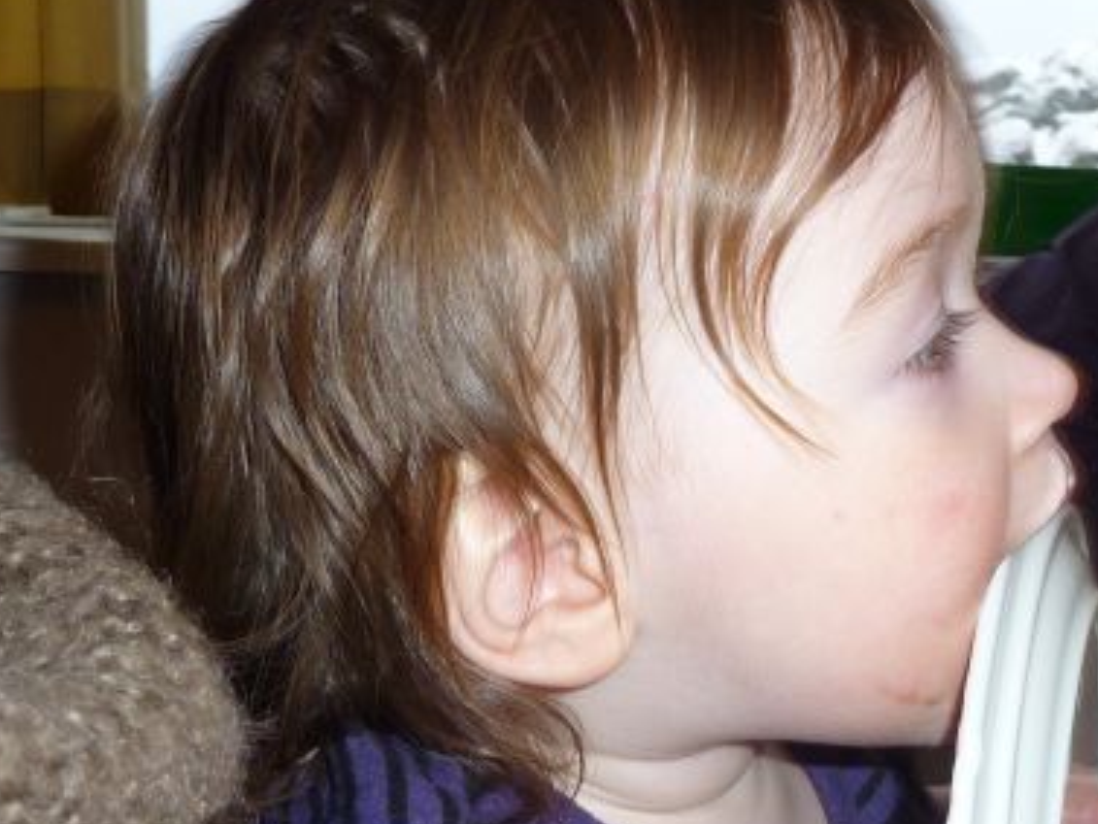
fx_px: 1682
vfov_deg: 27.5
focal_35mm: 53
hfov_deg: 36.0
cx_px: 652
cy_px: 507
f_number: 3.3
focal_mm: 4.1
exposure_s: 1/30
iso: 100
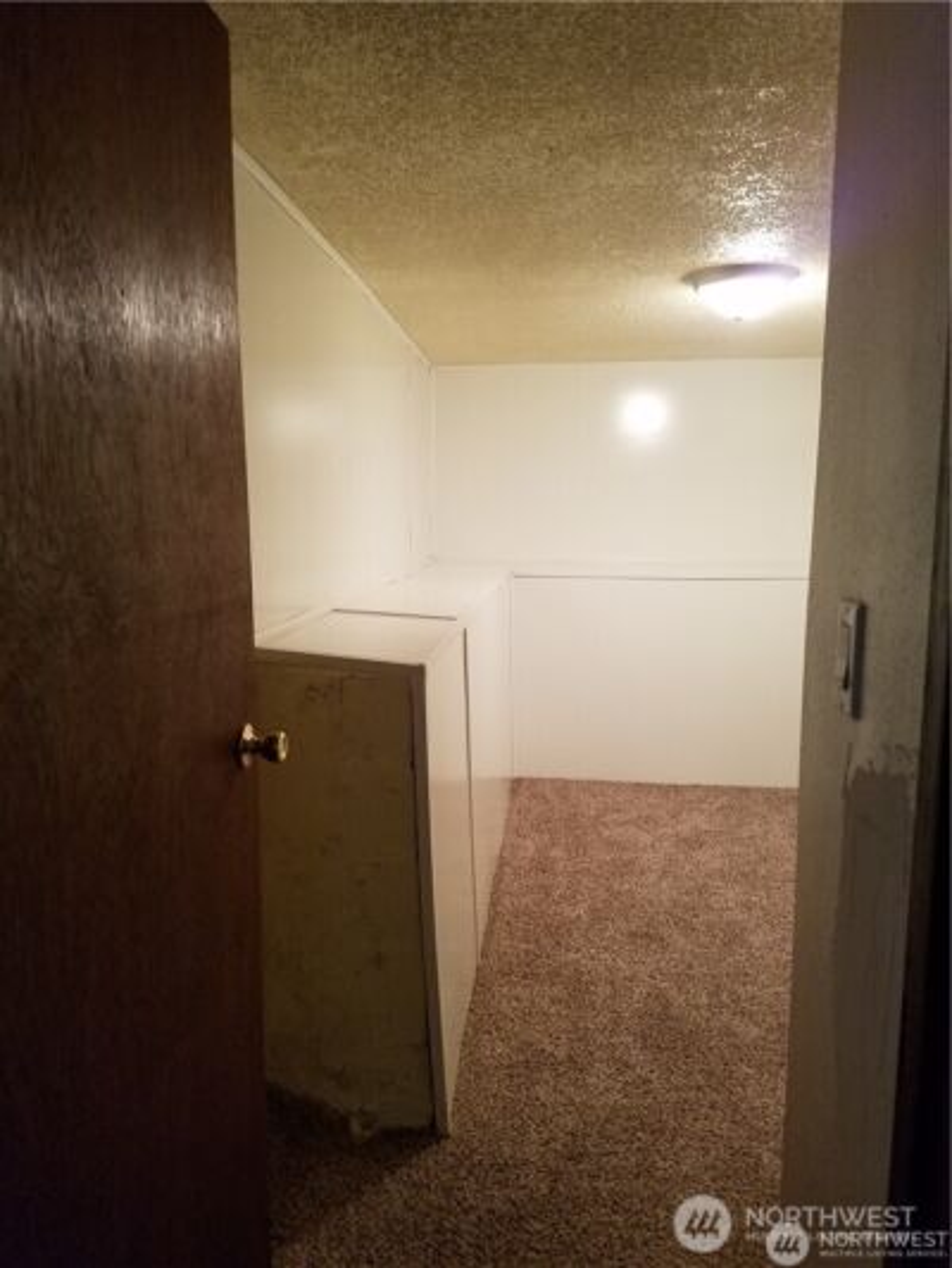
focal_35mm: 26
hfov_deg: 53.1
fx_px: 953
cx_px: 476
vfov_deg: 67.3
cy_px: 634
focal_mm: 4.2
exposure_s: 1/24
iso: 200
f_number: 1.7
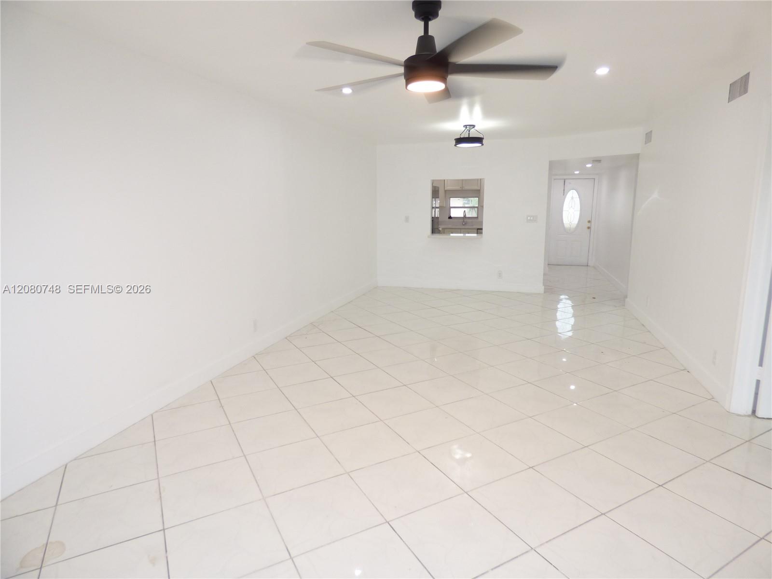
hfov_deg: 81.7
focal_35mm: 20
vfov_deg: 66.0
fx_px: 446
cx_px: 386
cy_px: 290
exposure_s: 1/50
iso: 100
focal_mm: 3.58
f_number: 2.8
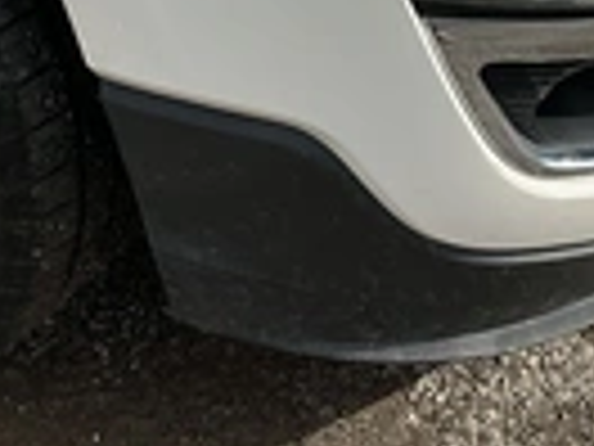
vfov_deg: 16.4
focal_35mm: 85
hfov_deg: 22.8
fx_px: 1459
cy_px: -135
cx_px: 144
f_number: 1.8
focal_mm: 3
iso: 25
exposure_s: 1/2141
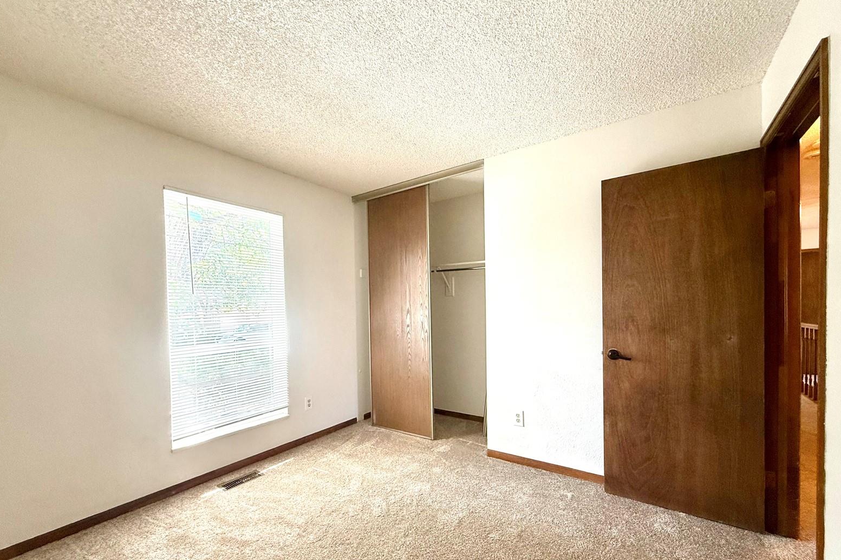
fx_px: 350
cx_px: 420
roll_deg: +0.3
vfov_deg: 77.0
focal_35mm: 15
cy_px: 314
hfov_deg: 100.4
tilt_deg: -1.0
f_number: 2.2
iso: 200
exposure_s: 1/99
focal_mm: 2.22
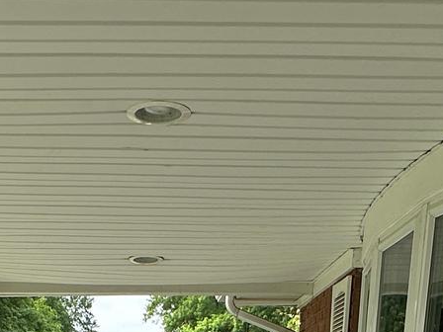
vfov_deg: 16.2
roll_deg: +0.2
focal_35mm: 64
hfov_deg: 30.0
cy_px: 709
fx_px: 819
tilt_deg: -18.7
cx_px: 140
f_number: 2.2
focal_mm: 2.22
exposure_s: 1/548
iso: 40
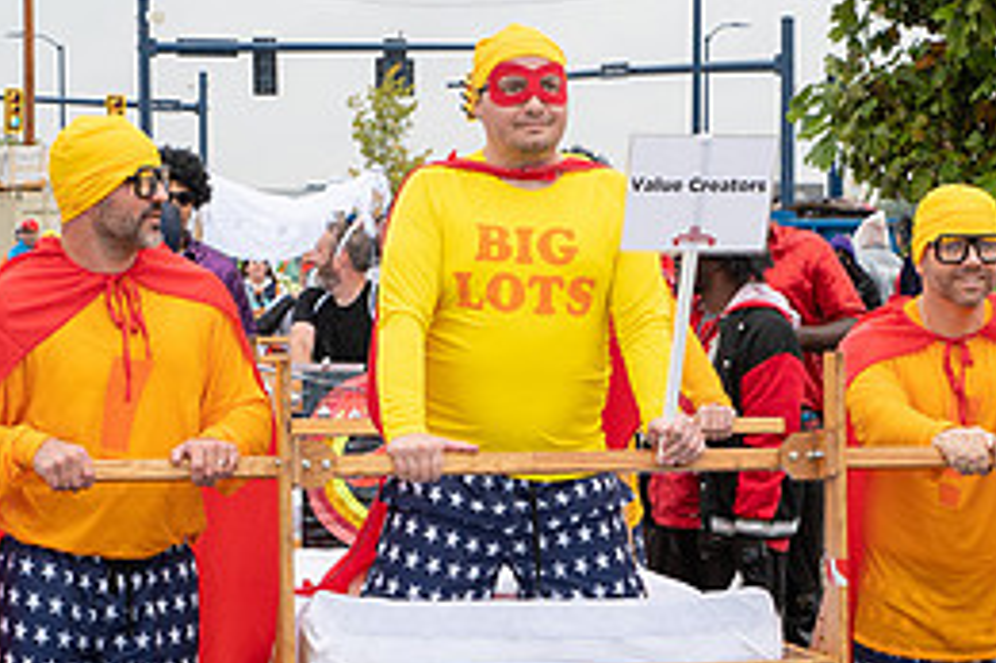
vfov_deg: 10.0
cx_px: 577
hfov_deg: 15.0
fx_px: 3788
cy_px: 472
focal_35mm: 137
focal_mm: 50
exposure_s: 1/200
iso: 400
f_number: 7.1
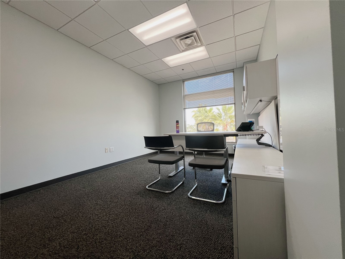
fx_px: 130
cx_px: 172
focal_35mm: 13
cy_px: 130
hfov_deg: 106.2
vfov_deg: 89.9
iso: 160
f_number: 1.8
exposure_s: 1/120
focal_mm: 1.57
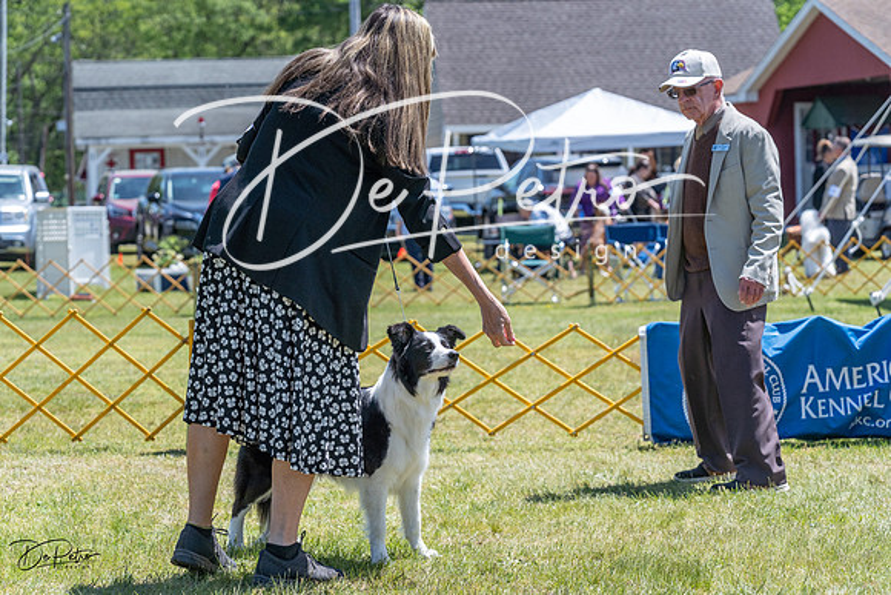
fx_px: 2748
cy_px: 298
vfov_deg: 12.3
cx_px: 446
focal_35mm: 111
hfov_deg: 18.4
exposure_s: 1/2500
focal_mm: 111
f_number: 6.3
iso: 1000
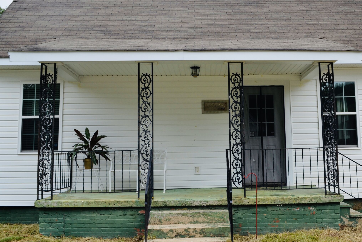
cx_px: 226
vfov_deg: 32.5
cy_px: 95
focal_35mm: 41
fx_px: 412
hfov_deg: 47.0
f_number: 7.1
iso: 100
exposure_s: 1/200
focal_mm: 18
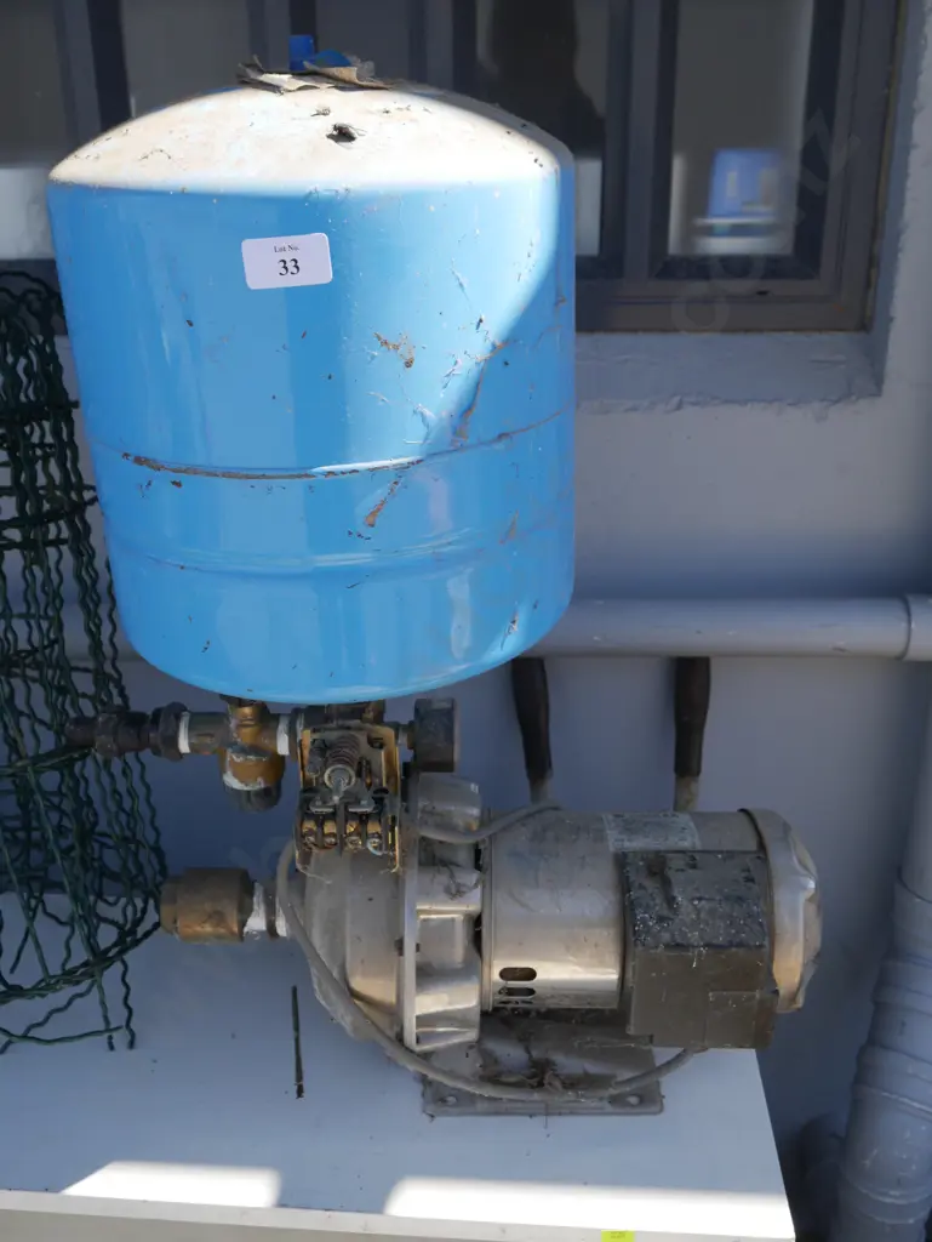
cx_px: 466
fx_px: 1148
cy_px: 621
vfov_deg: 56.8
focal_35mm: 32
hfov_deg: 44.2
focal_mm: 16
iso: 200
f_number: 5.6
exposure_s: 1/320
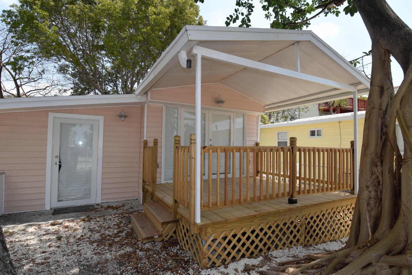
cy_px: 138
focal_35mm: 18
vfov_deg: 67.5
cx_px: 206
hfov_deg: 90.0
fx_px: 206
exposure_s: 1/200
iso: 100
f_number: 8
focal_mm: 12
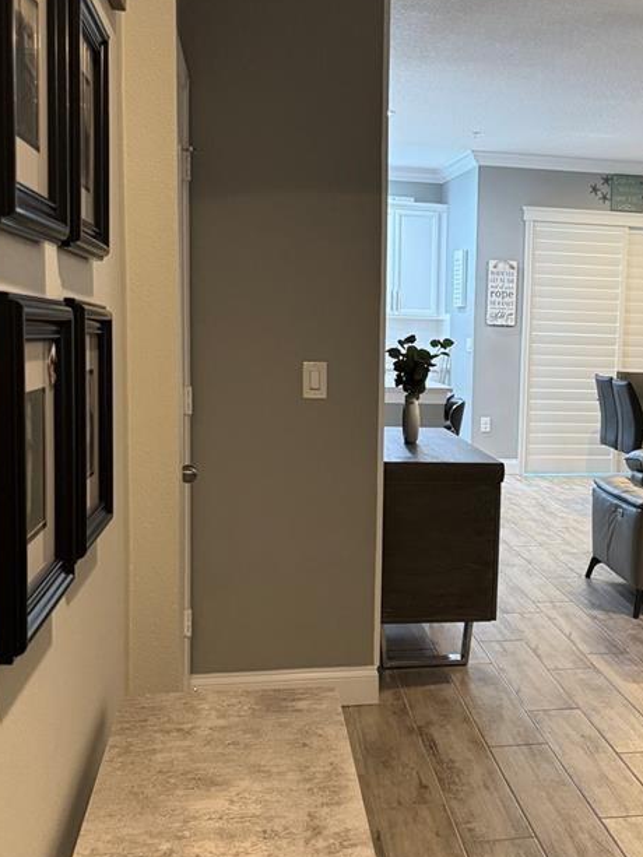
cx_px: 544
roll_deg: -1.3
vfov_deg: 40.4
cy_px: 484
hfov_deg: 29.9
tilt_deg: -9.1
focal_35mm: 47
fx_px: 1164
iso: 500
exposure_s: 1/60
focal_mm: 6.76
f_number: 1.78
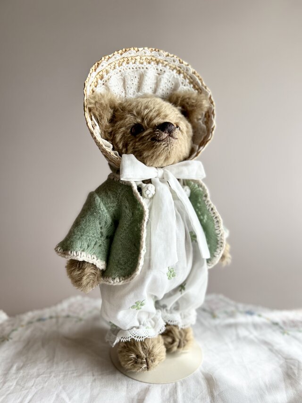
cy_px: 202
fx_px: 302
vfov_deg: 67.3
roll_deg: -1.4
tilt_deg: -7.4
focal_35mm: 26
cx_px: 151
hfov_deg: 53.1
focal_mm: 5.7
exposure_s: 1/533
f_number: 1.5
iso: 50
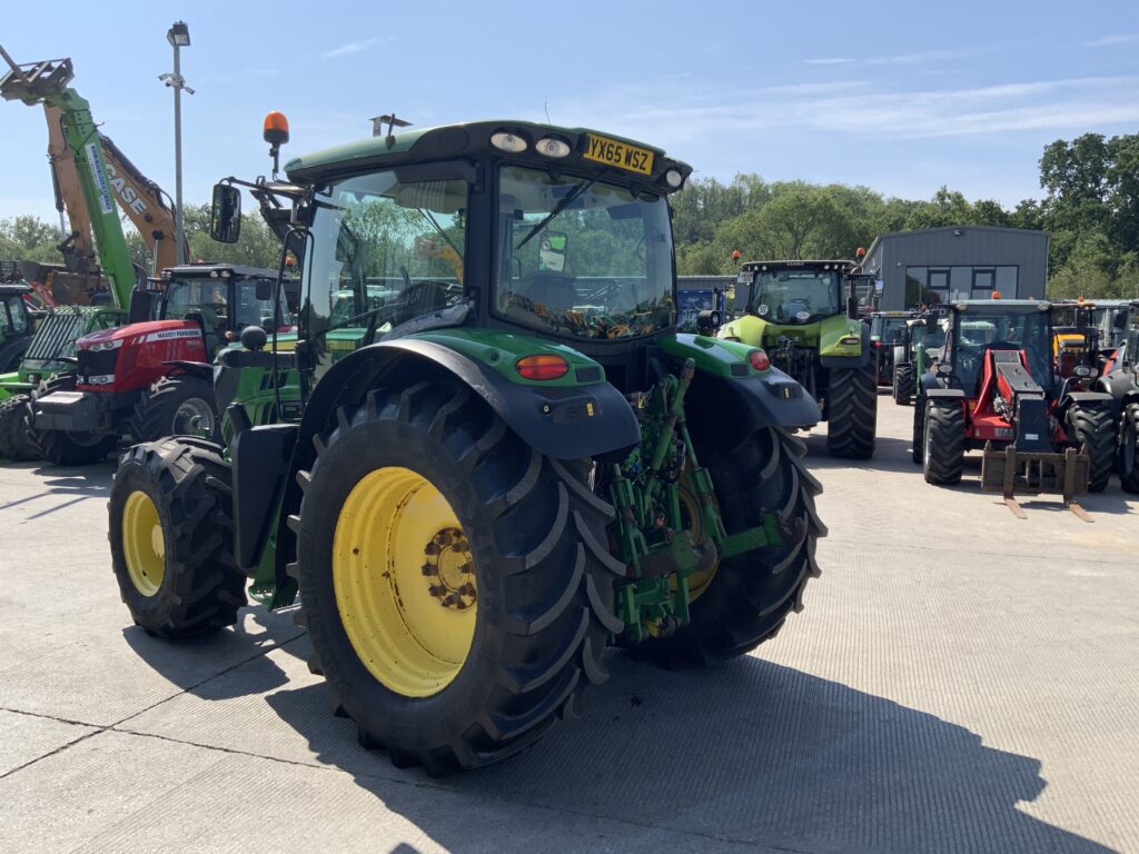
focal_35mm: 29
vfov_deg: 48.2
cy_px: 427
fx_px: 954
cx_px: 570
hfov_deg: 61.7
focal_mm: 3
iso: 16
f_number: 1.8
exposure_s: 1/1675
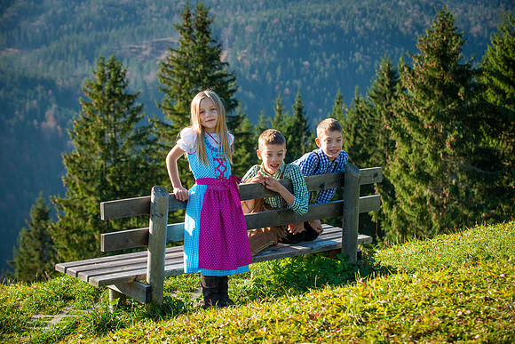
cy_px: 172
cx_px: 258
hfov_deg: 22.6
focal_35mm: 90
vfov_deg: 15.2
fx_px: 1288
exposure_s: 1/160
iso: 100
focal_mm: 90
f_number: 8
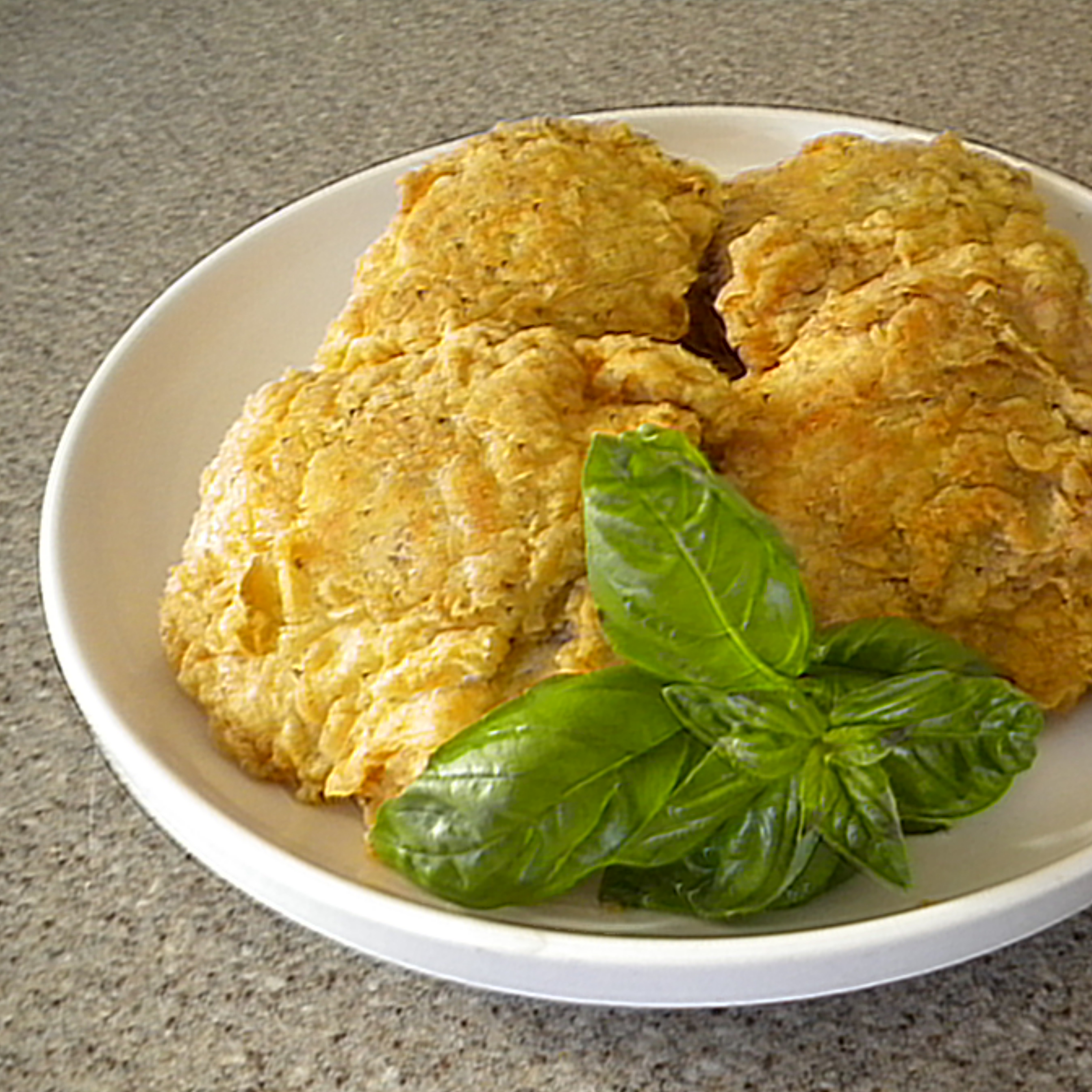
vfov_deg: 40.0
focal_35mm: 42
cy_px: 550
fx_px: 1499
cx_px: 706
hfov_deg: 39.7
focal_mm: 6.3
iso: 400
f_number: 3.1
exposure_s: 1/17.3
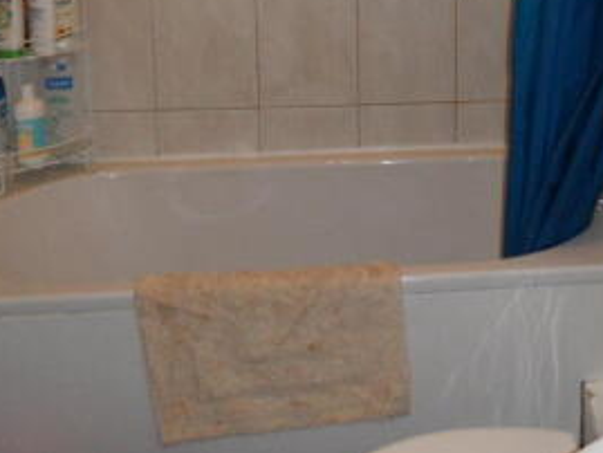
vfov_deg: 26.2
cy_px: -28
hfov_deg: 34.9
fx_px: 906
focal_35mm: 52
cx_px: 530
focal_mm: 3.9
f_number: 3.2
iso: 200
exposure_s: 1/30
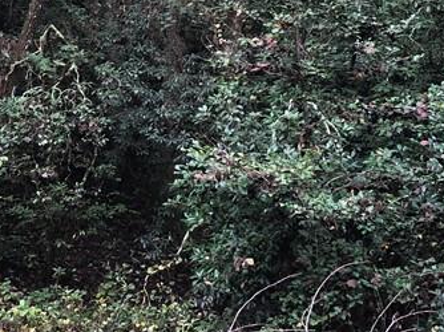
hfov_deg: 22.0
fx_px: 1141
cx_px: 226
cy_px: -46
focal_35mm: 89
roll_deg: -0.6
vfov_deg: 16.0
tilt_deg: +8.3
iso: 25
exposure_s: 1/30
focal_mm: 3.99
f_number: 1.8
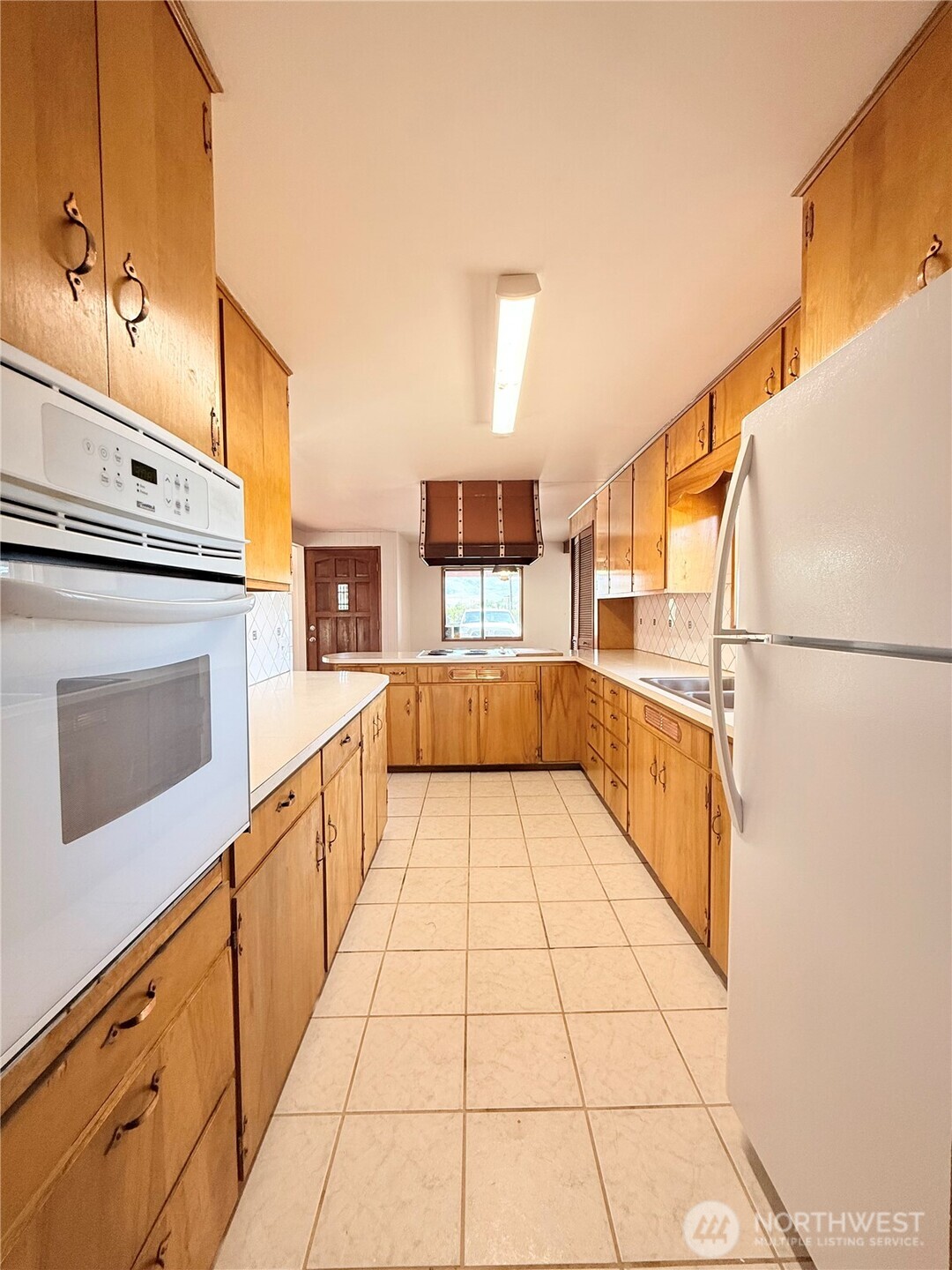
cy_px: 635
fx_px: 513
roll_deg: +0.1
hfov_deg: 85.7
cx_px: 476
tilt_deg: -2.1
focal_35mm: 14
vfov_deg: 102.1
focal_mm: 2.22
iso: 125
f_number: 2.2
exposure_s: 1/99
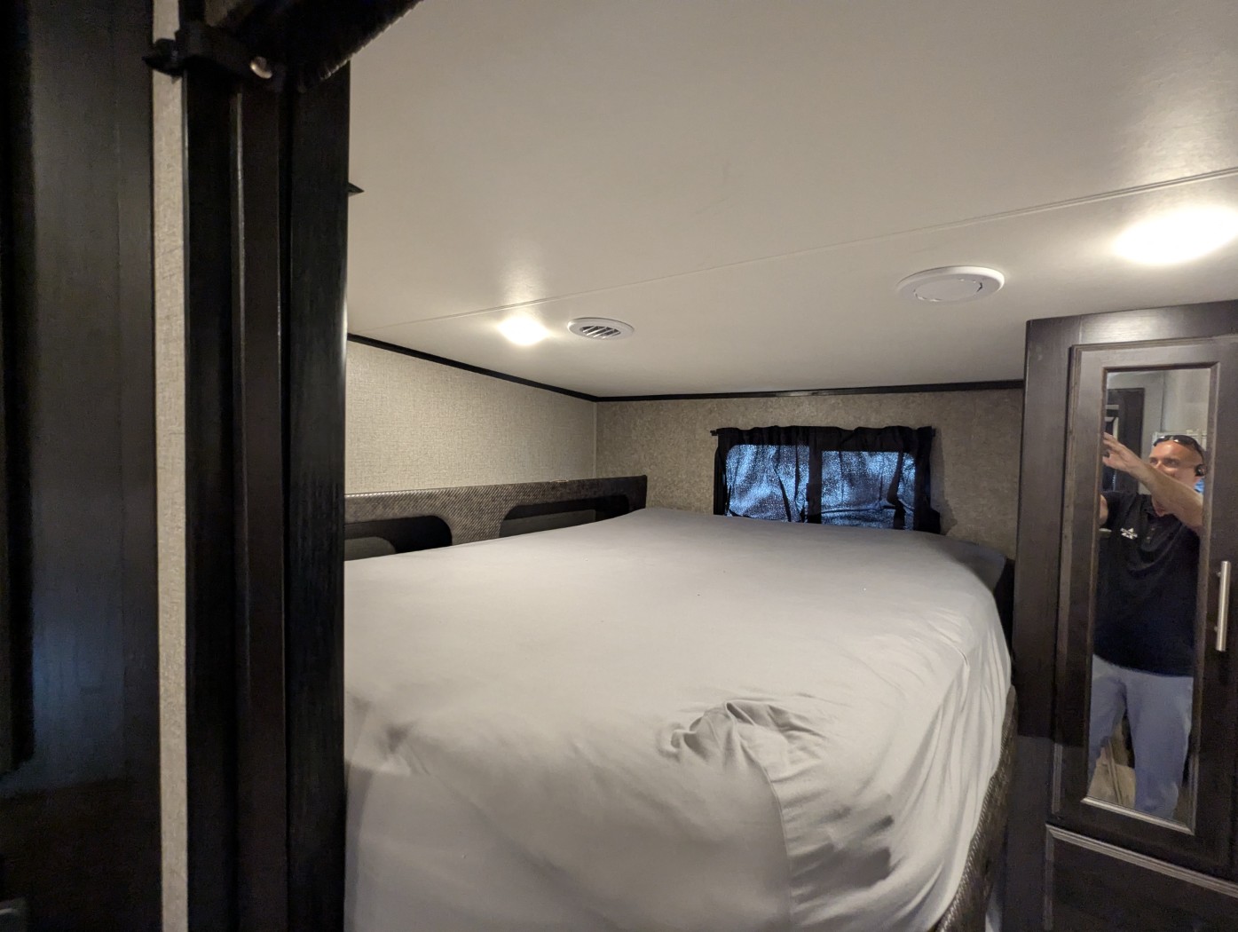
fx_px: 573
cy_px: 466
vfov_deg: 78.2
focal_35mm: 16
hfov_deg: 94.4
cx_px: 619
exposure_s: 1/30.5
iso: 280
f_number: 2.2
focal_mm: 2.35
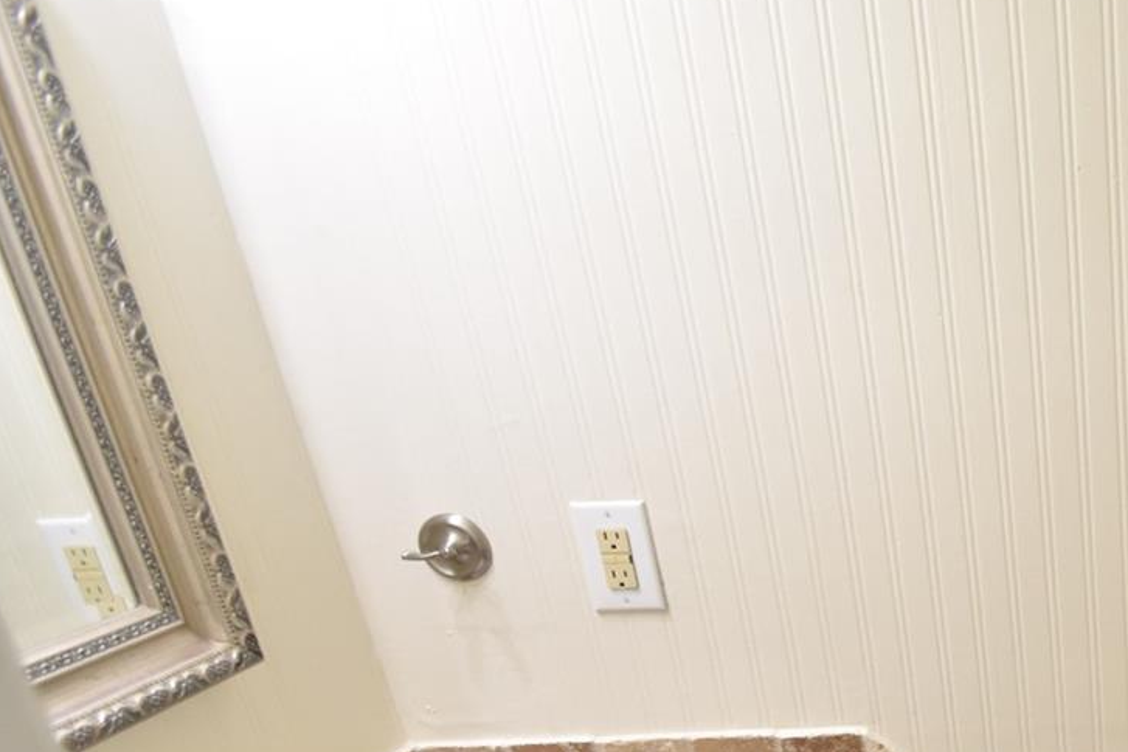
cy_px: 729
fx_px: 1034
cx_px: 1153
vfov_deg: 36.5
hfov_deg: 46.7
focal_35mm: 33
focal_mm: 10
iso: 800
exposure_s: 1/125
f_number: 3.5
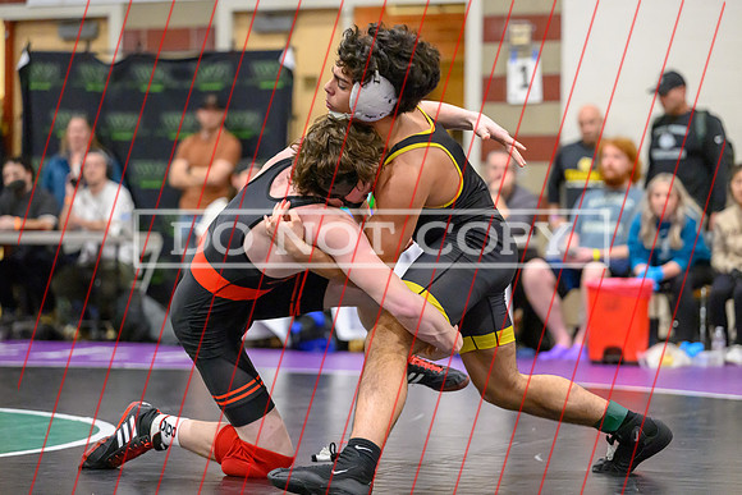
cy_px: 236
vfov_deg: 11.8
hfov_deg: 17.6
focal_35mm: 116
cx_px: 351
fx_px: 2398
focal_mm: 110
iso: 11400
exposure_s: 1/800
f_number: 2.8
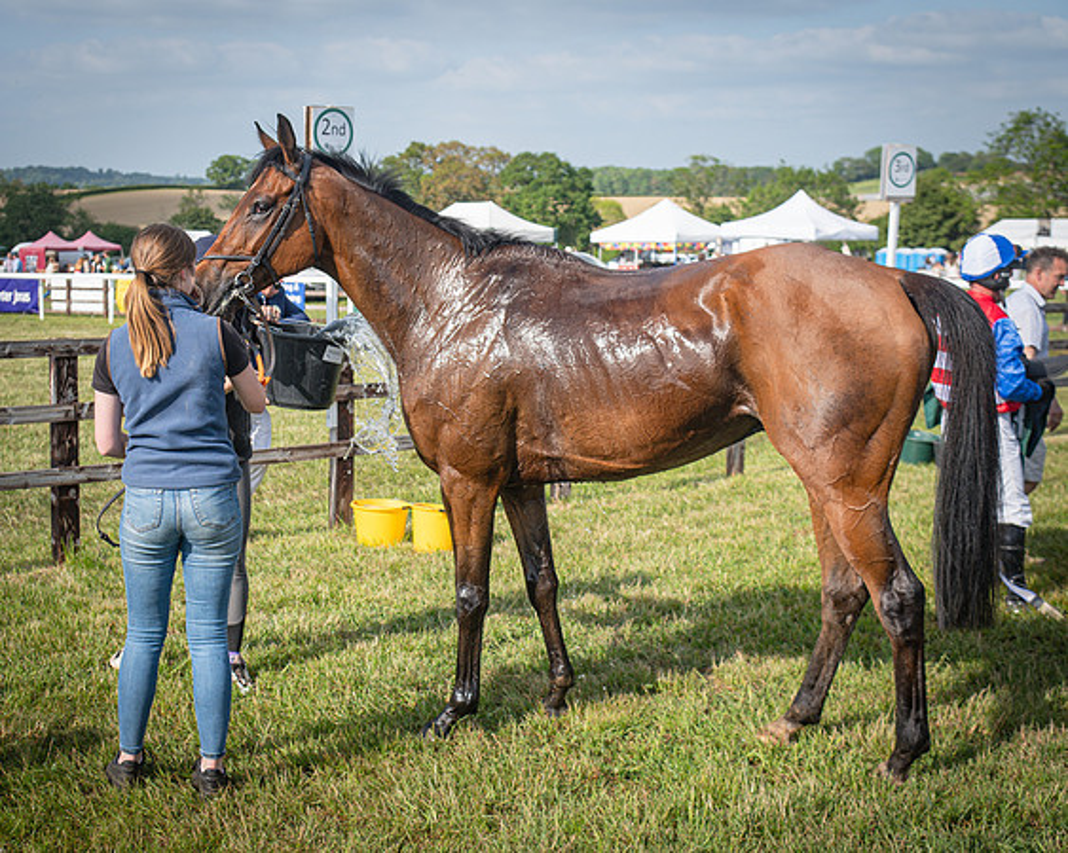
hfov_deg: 33.4
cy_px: 401
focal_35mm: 56
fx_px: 1767
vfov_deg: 27.2
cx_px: 386
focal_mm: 46
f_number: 4
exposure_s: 1/950
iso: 200
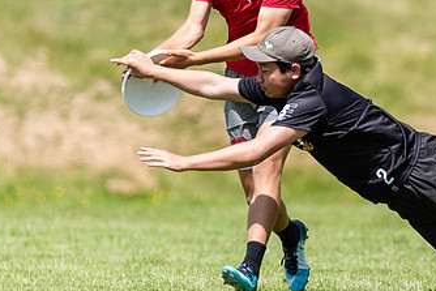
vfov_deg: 1.0
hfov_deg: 1.5
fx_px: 16586
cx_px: 362
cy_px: 26
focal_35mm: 1369
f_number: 4
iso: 500
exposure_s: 1/3200
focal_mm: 400
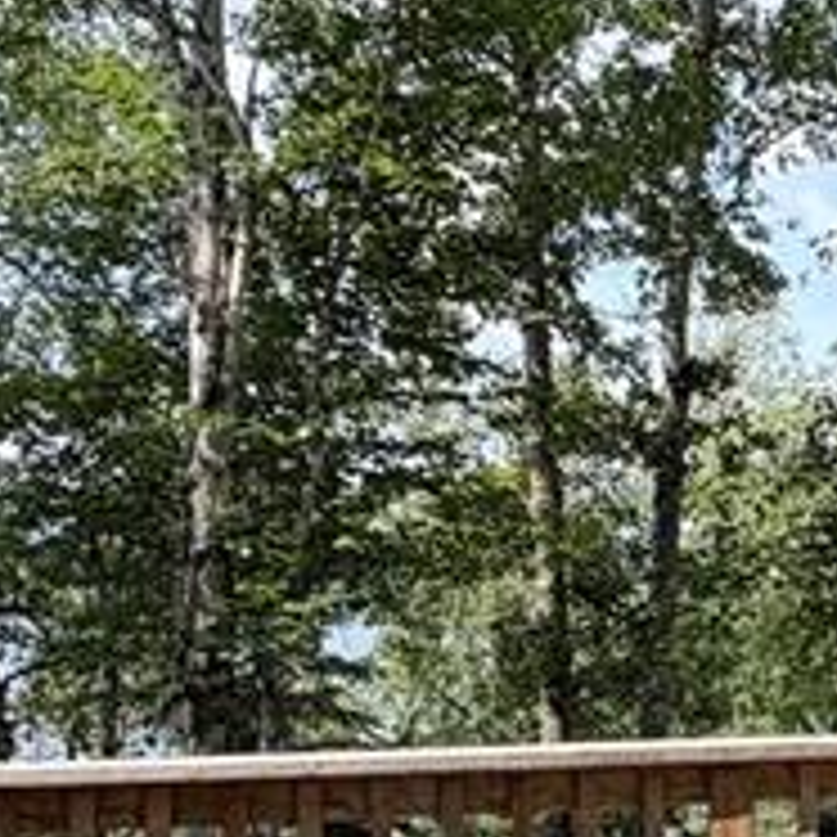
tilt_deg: +0.5
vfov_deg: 25.2
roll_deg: +0.2
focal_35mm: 68
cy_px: 554
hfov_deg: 21.8
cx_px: 1197
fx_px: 1860
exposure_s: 1/502
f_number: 2.2
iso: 50
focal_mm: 2.22
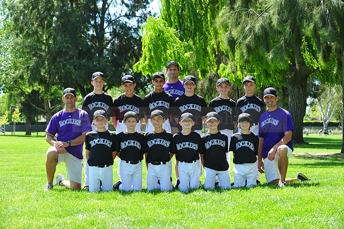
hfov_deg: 25.4
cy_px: 114
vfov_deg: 17.0
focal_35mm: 80
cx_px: 172
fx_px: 764
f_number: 8
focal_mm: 80
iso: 200
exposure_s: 1/125
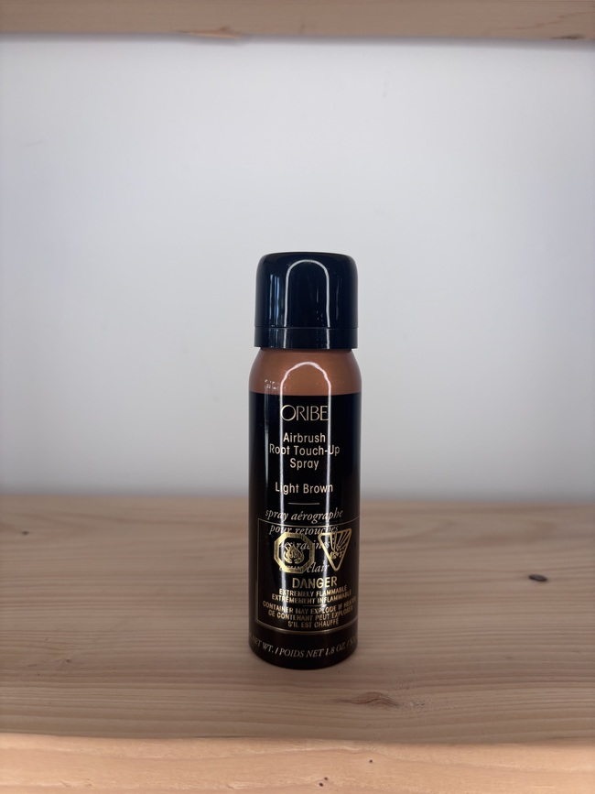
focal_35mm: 26
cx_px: 298
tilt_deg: -9.8
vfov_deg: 67.3
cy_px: 397
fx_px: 596
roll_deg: -1.9
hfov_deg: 53.1
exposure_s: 1/370
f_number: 1.6
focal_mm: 5.96
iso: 50
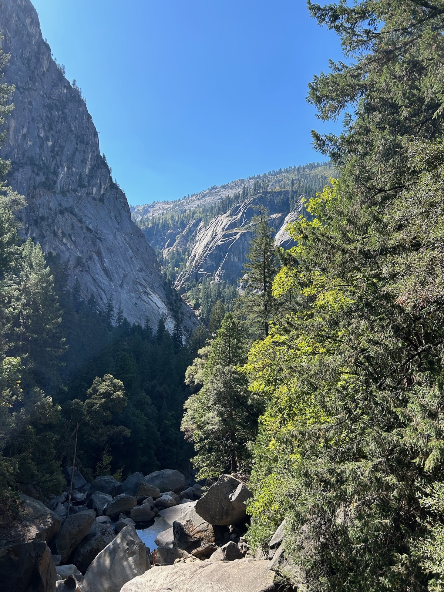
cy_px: 296
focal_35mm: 26
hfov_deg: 53.1
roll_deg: -0.6
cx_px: 222
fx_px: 445
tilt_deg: +7.0
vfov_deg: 67.3
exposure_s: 1/1808
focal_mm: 5.7
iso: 50
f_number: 1.5
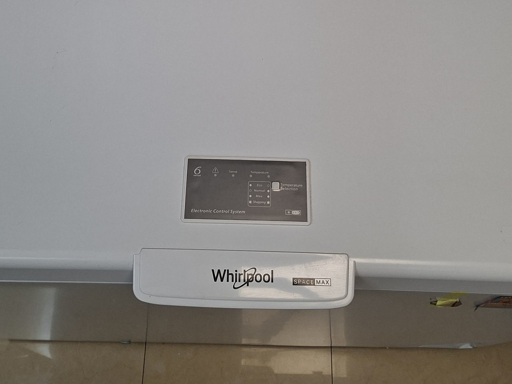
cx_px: 240
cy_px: 33
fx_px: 680
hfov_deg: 41.2
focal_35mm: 46
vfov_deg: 30.1
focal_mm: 5.54
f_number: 1.8
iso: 125
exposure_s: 1/100
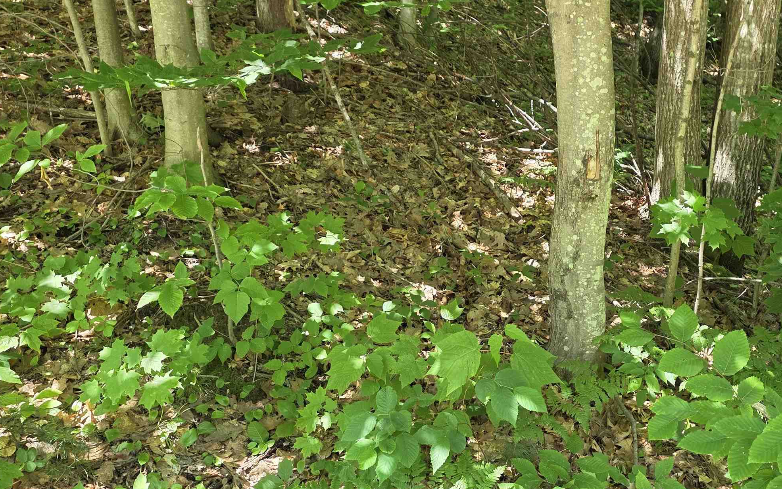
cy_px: 272
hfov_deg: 50.4
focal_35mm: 38
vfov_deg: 33.6
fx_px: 810
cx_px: 535
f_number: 1.7
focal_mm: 6.25
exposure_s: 1/180
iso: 125
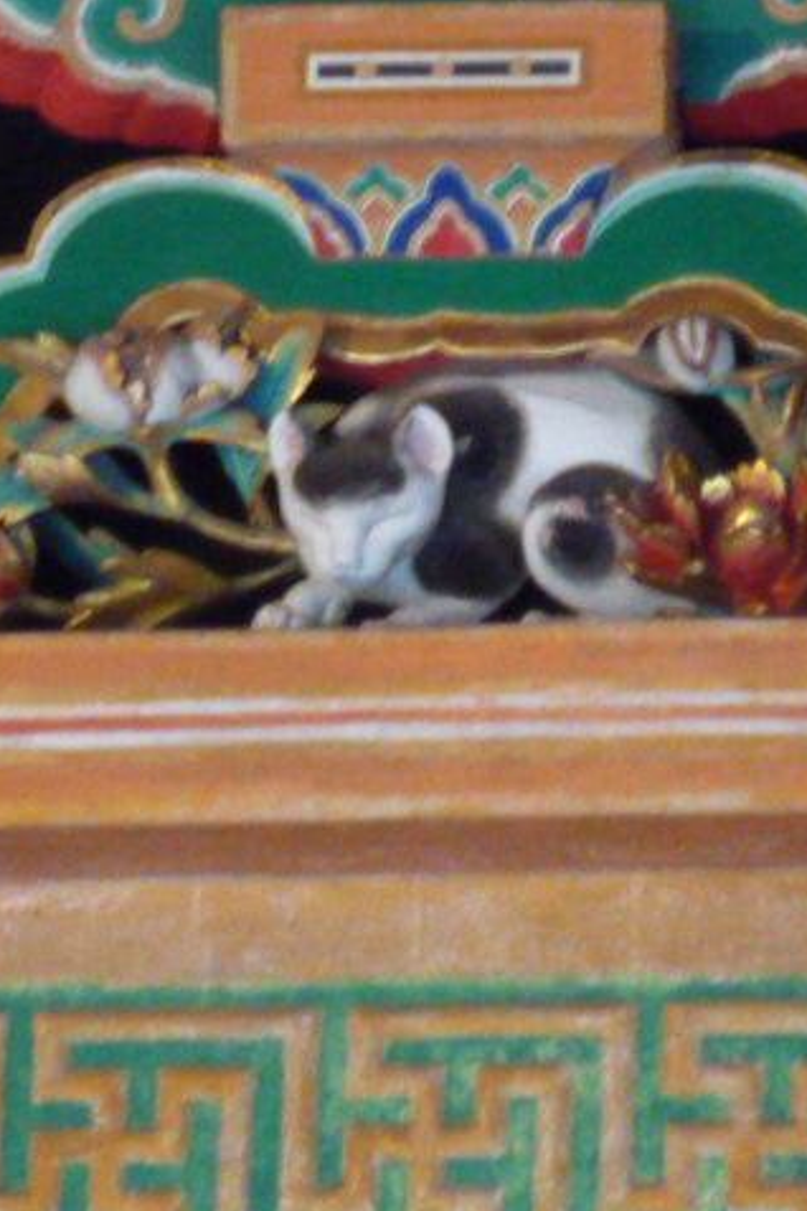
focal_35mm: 314
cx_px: 464
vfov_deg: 6.6
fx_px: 10557
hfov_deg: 4.4
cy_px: 607
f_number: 5.9
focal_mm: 22
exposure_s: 1/8
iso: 800
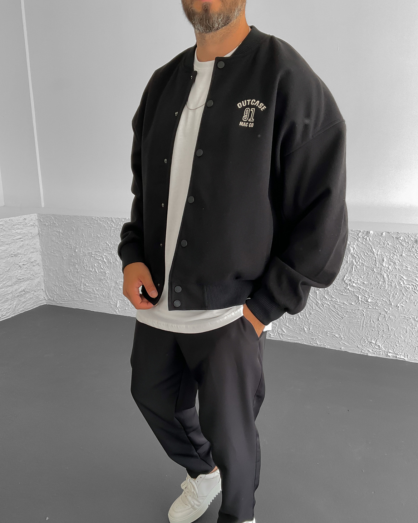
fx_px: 479
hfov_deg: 47.1
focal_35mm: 31
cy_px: 279
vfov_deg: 57.1
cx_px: 214
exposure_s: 1/120
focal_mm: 3
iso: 50
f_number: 1.8
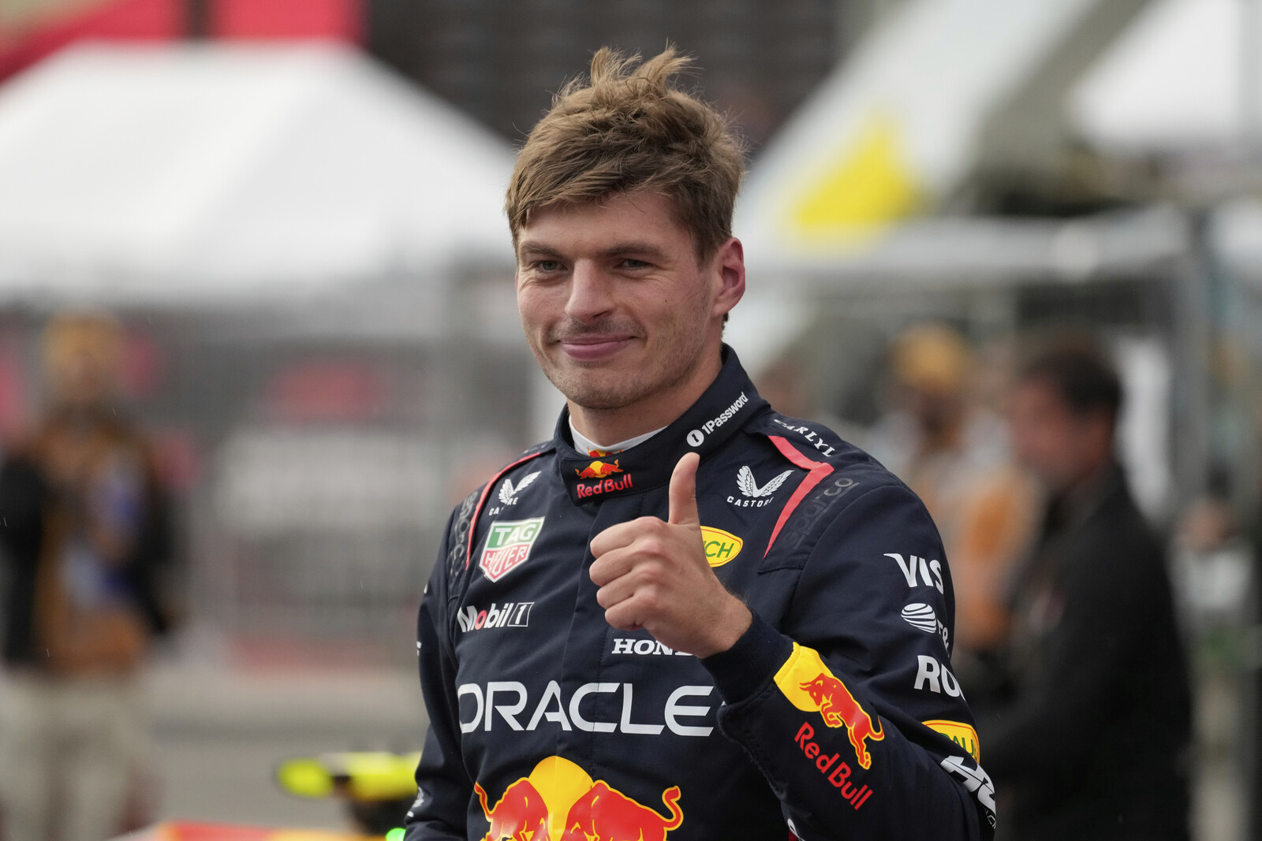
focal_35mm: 333
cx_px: 631
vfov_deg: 4.1
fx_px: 11674
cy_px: 420
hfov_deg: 6.2
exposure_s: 1/800
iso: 3200
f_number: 5.6
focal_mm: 333
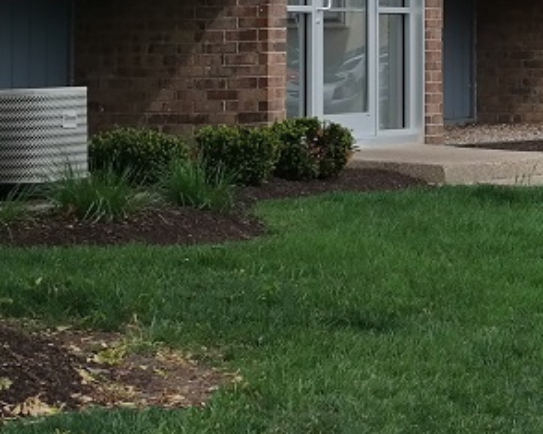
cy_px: -166
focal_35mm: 158
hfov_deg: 11.6
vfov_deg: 9.6
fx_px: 2538
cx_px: 874
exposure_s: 1/320
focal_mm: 22
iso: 100
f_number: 6.3
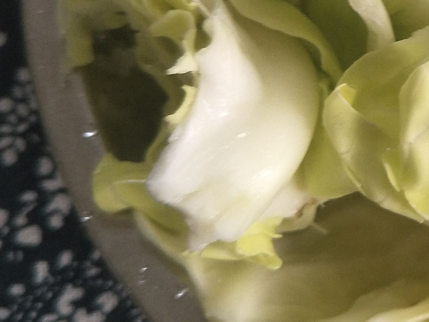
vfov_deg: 17.0
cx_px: 576
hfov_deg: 20.9
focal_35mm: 84
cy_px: -23
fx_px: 1041
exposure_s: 1/50
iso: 47
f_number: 1.7
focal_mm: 4.1
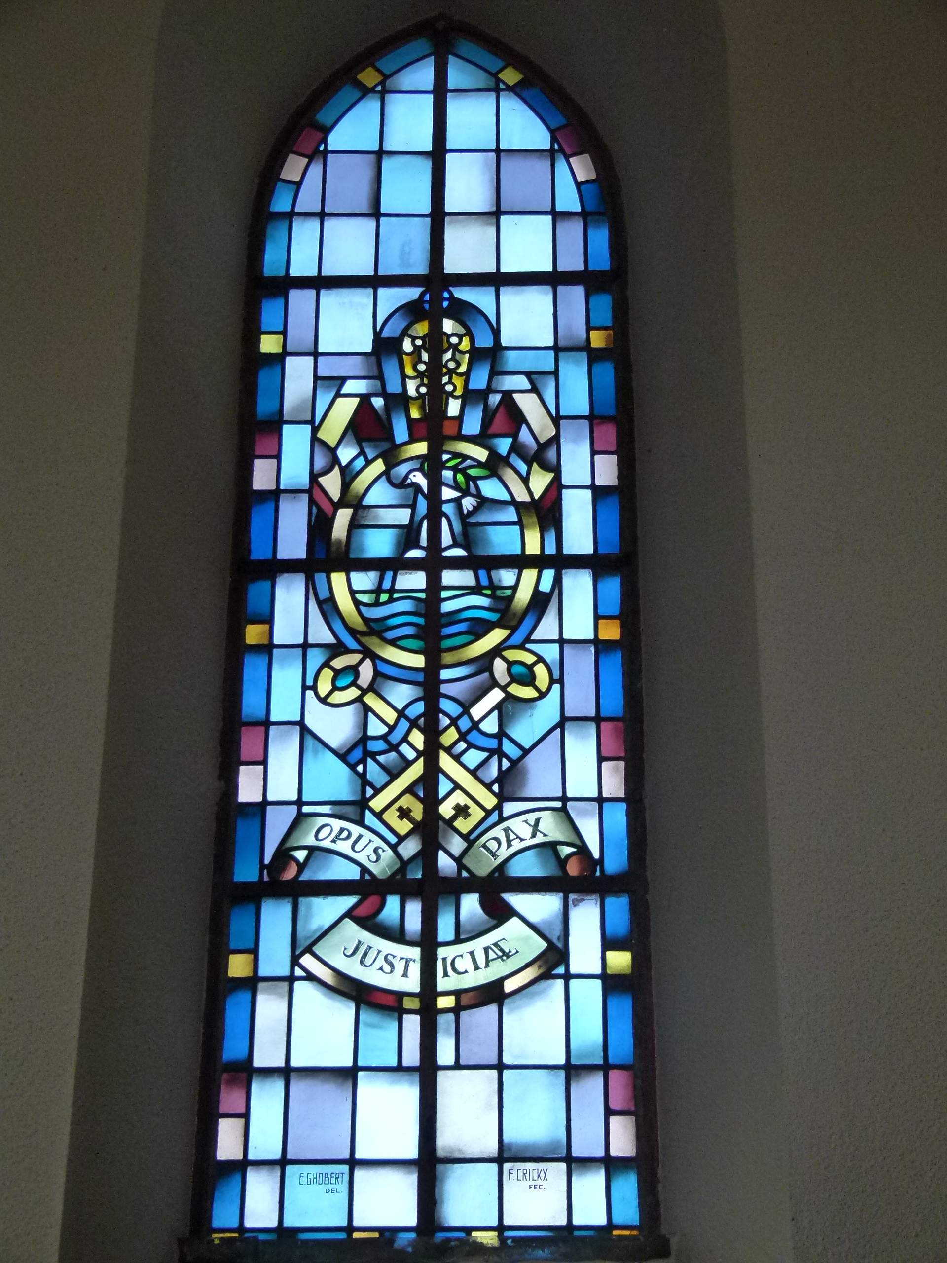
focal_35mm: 70
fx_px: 2553
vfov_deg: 27.8
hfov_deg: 21.0
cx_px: 474
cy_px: 632
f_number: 3.3
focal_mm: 12.6
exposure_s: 1/160
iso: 320
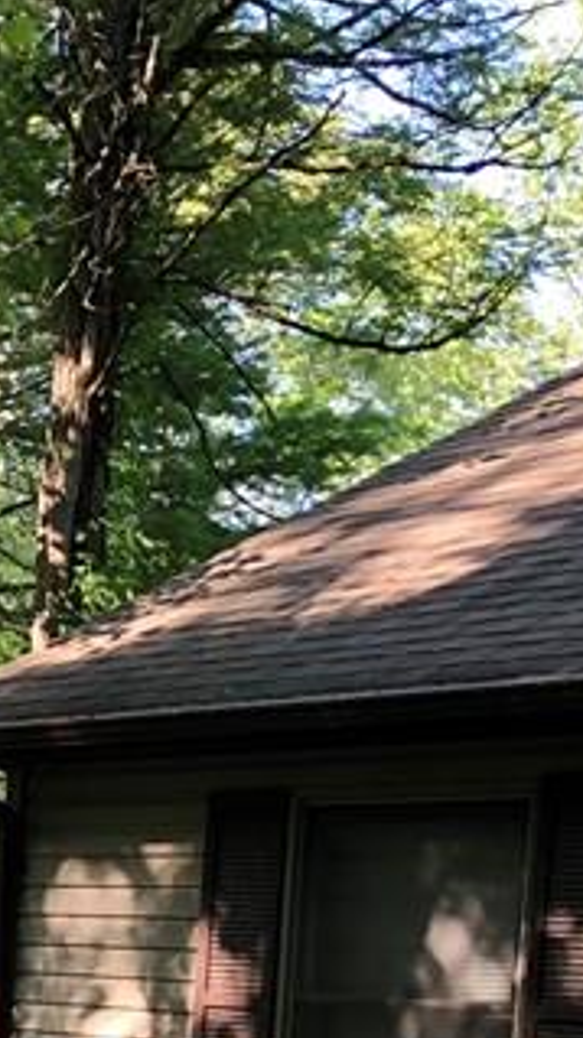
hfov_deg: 10.3
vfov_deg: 20.9
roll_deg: -2.0
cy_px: 1084
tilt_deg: -2.7
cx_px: -922
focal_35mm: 98
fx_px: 2698
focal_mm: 3.99
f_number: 1.8
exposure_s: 1/120
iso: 32
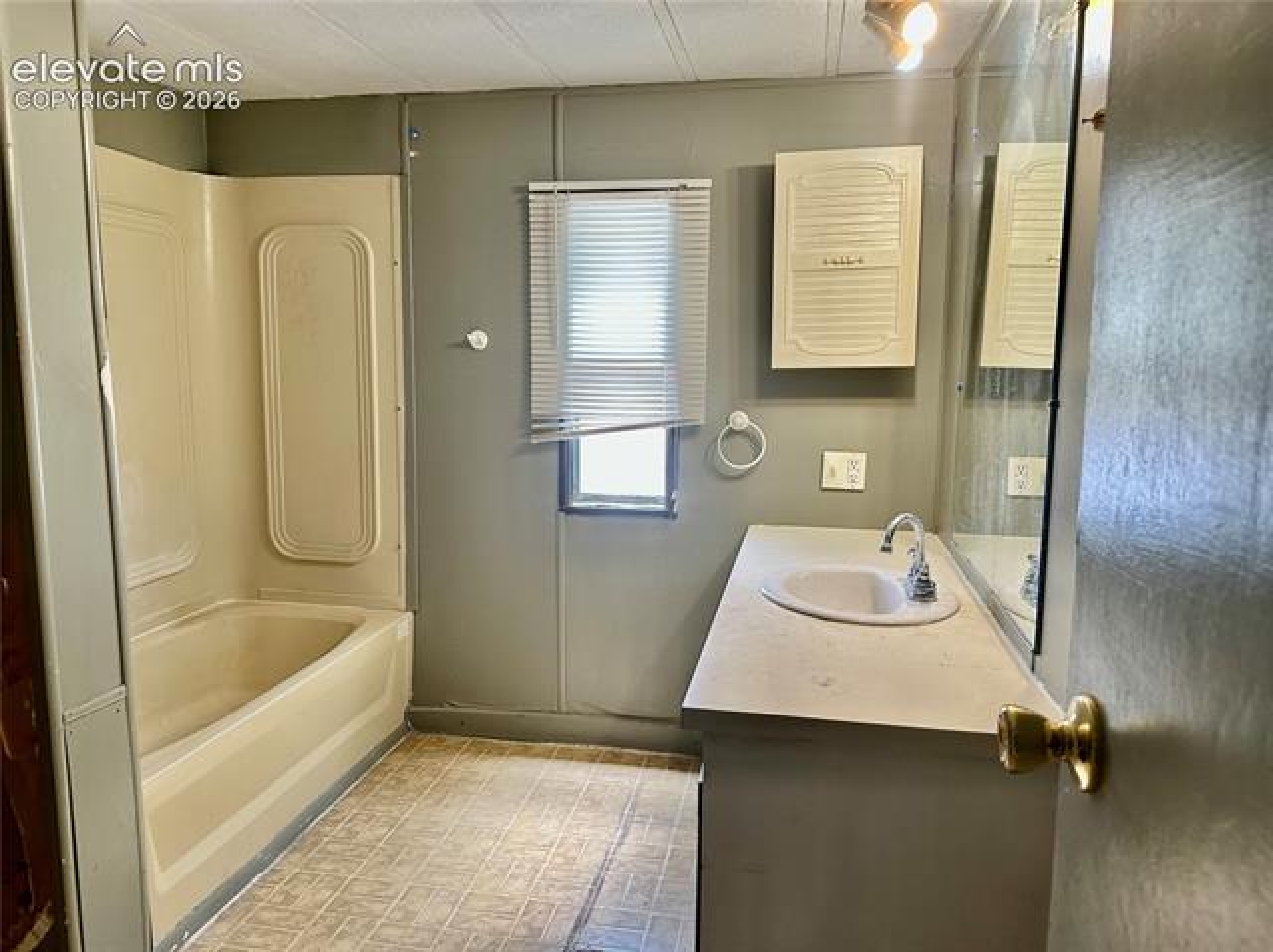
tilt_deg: -7.5
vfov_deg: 56.8
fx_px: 882
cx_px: 636
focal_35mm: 24
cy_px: 476
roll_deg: -0.1
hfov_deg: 71.6
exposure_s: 1/120
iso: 200
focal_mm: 6.86
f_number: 1.78
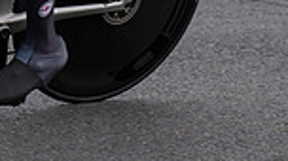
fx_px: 2959
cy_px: -157
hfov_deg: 5.6
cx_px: -42
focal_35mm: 388
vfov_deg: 3.1
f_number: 3.5
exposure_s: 1/1000
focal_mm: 70
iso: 125
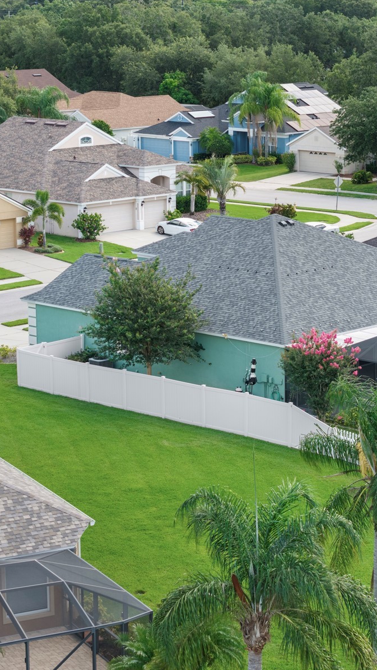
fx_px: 1812
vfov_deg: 20.9
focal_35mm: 102
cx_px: 292
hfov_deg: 11.8
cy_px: 335
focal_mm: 19.35
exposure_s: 1/160
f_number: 2.8
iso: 100
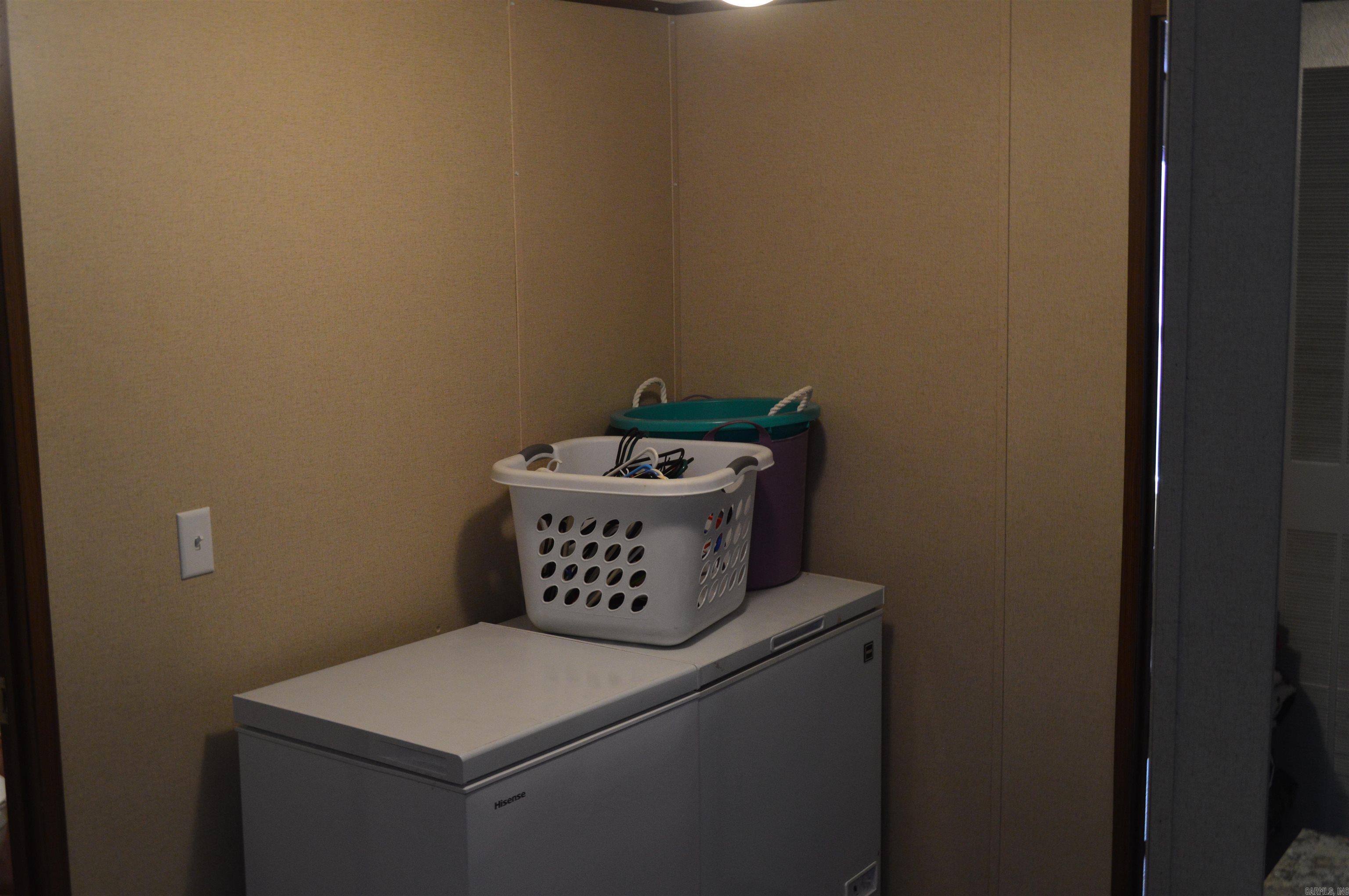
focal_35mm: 44
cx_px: 674
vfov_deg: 30.8
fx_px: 1628
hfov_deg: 45.0
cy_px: 448
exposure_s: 1/15
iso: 800
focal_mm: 29
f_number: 6.3
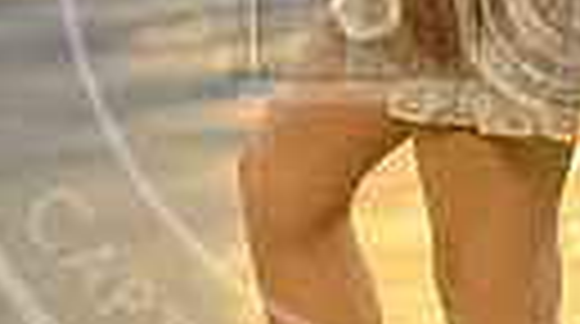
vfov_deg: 3.9
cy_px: -76
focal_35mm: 311
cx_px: 517
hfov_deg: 6.9
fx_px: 4774
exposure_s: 1/2500
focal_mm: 85
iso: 400
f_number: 2.8
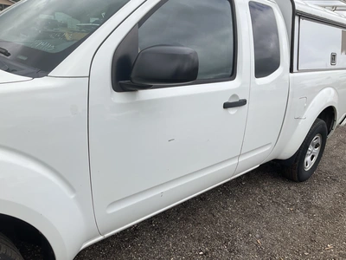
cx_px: 173
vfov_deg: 48.2
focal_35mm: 29
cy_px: 130
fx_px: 290
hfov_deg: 61.7
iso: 25
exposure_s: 1/1626
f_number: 1.8
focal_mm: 3
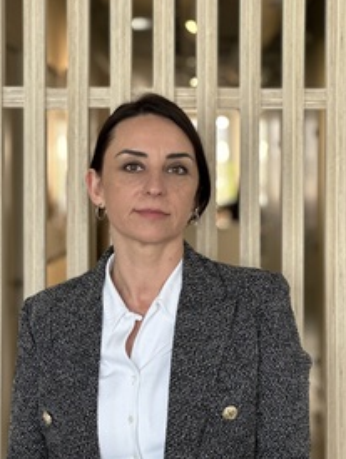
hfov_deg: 15.1
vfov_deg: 20.0
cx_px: 155
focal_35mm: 98
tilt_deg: -0.7
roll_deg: -0.2
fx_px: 1303
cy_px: 212
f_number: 2.8
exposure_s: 1/33
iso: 125
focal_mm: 9
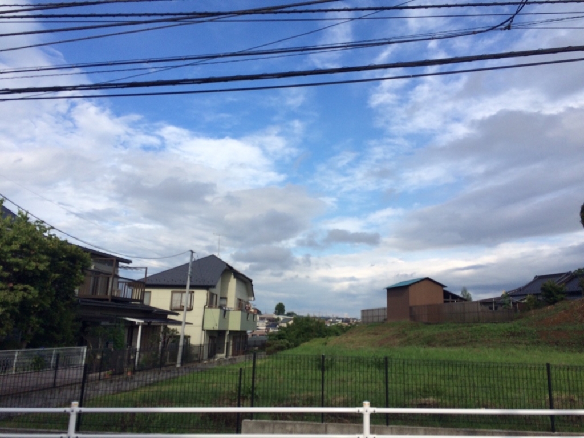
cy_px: 219
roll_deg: -1.3
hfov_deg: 61.7
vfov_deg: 48.2
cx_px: 292
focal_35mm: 29
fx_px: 489
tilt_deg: +10.2
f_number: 2.2
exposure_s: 1/2160
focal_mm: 4.15
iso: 32
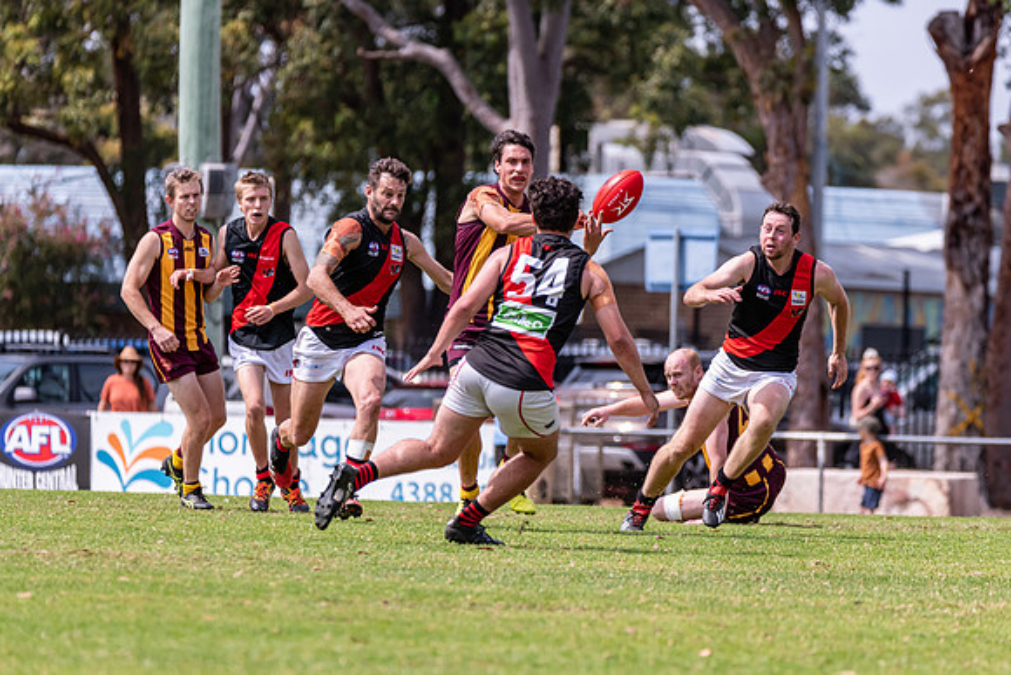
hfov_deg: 5.4
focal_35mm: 384
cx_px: 555
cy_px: 371
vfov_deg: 3.6
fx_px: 10797
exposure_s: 1/2500
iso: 800
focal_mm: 350
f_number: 6.3
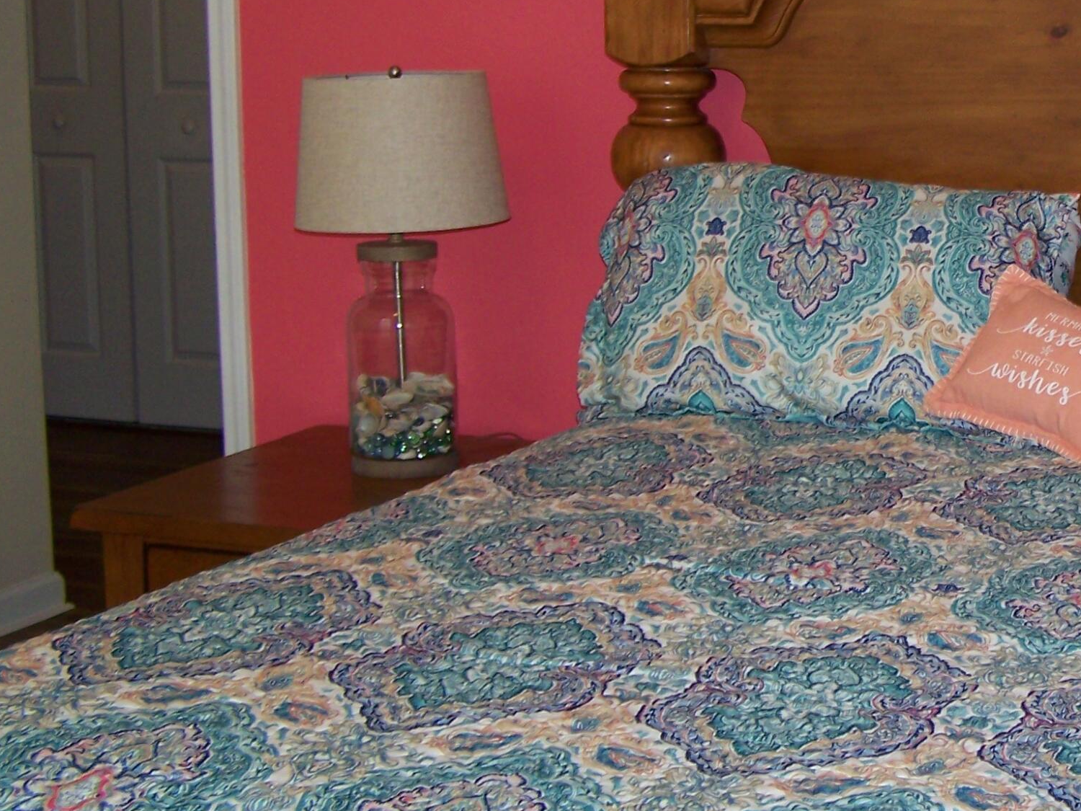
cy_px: 378
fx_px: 2373
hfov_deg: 24.6
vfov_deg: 19.4
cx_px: 1051
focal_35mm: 76
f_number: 2.8
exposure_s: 1/60
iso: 80
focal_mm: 6.3
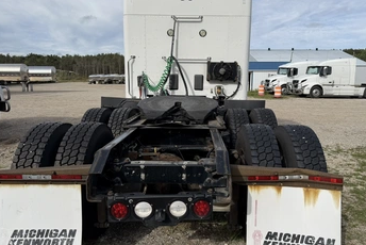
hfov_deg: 63.6
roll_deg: -0.3
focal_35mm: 29
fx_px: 295
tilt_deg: -7.6
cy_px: 124
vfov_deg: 45.0
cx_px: 190
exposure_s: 1/4673
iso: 80
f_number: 1.78
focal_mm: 6.76
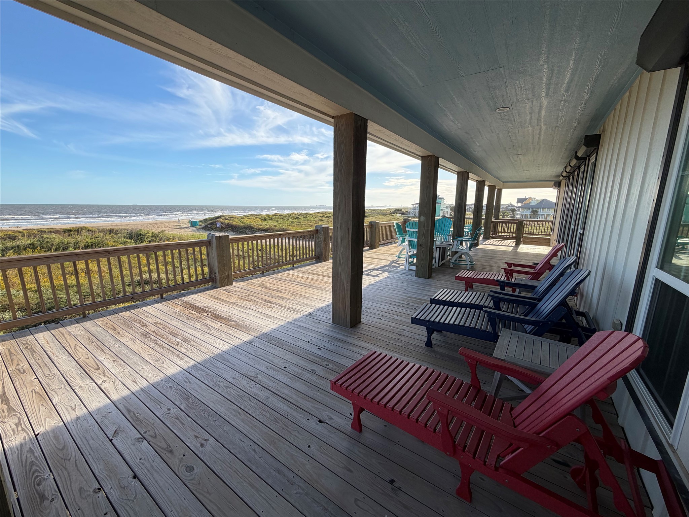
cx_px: 344
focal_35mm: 14
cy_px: 258
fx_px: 279
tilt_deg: -11.2
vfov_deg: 85.7
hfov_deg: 102.1
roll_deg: -0.6
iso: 32
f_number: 2.2
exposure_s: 1/770
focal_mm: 2.22
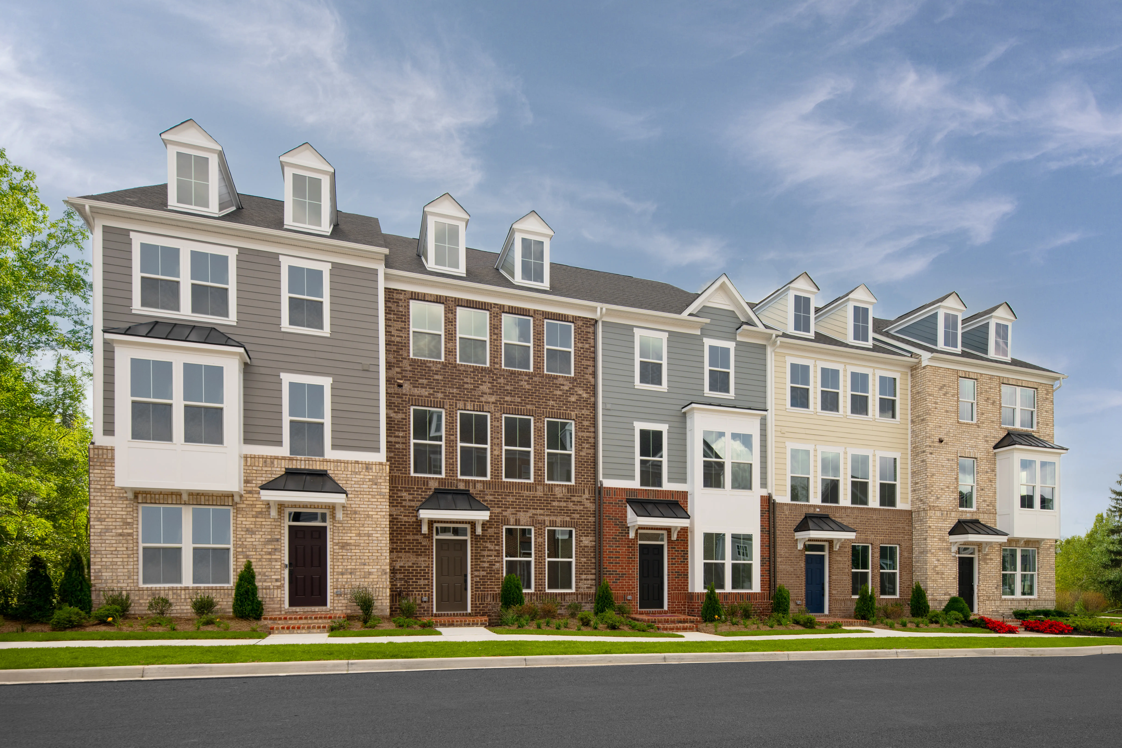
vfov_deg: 64.6
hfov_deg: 86.9
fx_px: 592
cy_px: 374
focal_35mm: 19
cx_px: 561
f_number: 9
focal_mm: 19
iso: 64
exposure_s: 1/80
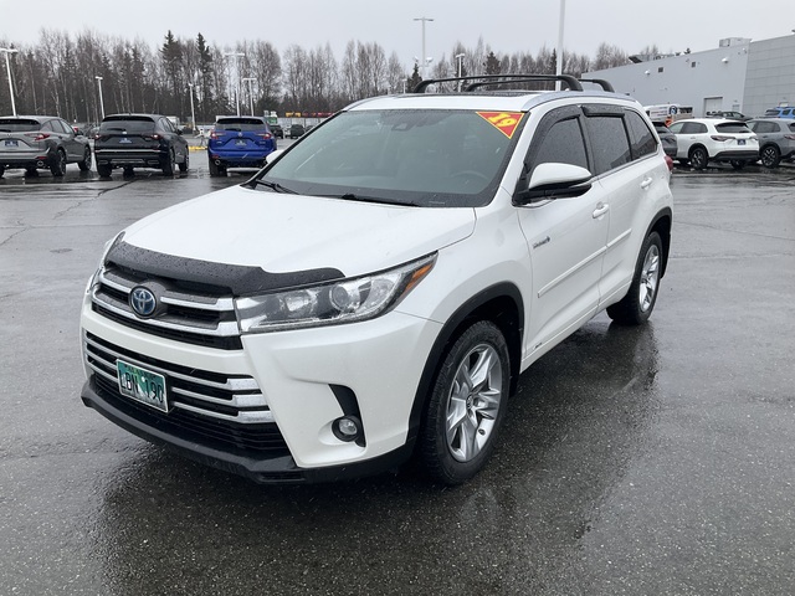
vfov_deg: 48.2
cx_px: 398
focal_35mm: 29
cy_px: 298
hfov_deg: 61.7
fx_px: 666
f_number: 1.8
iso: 25
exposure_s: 1/469
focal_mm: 3
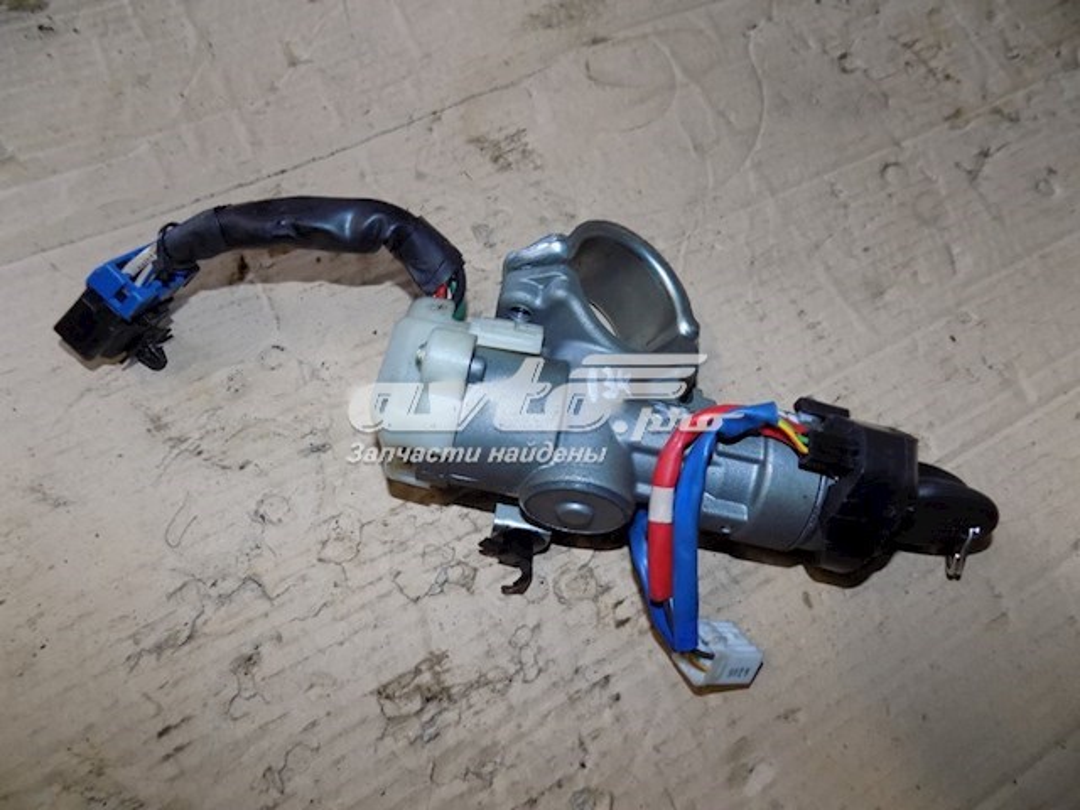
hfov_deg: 73.9
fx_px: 718
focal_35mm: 23
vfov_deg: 58.9
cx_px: 540
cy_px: 405
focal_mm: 4
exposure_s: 1/30
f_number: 3.1
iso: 200
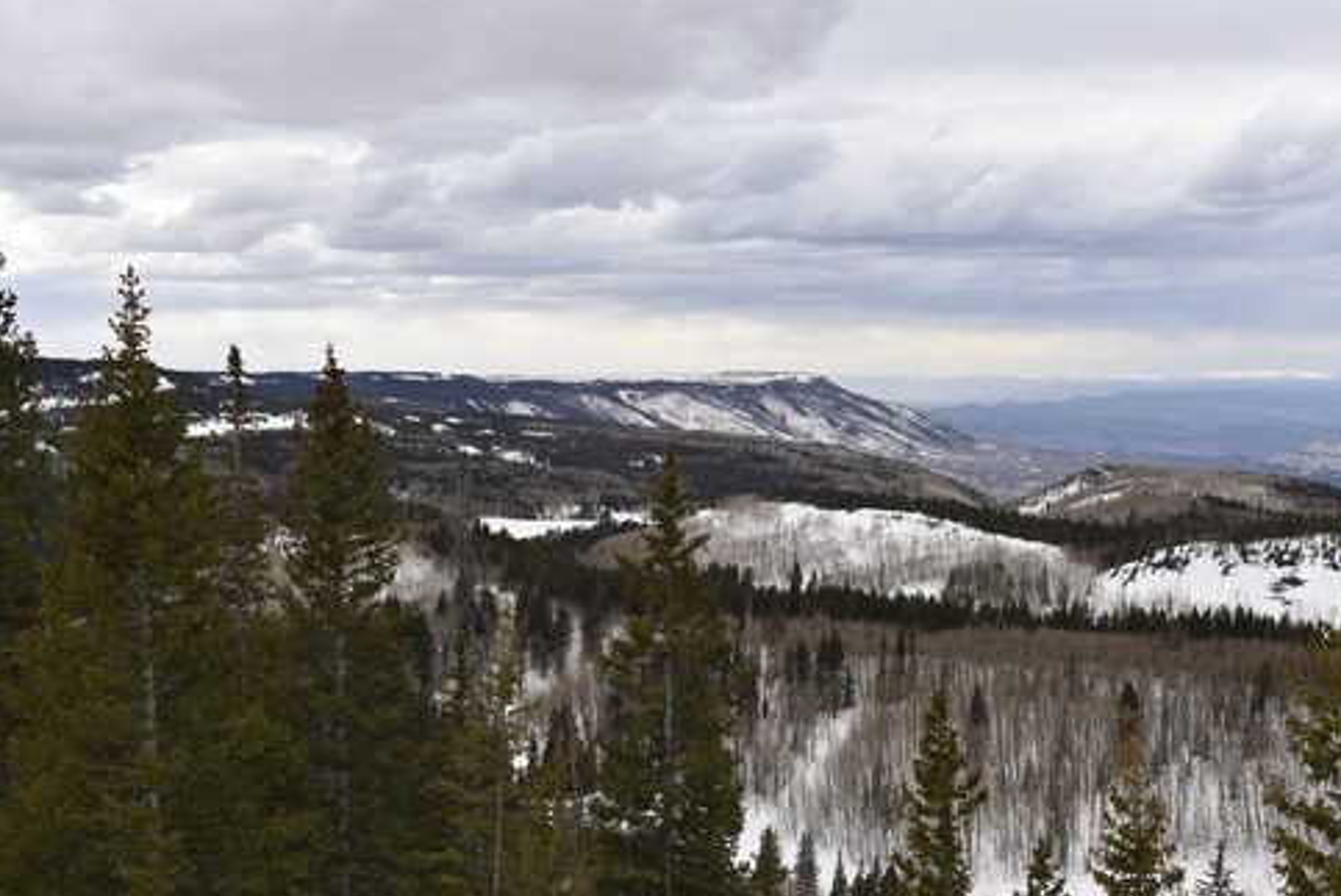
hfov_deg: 38.8
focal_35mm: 51
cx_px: 730
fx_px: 1901
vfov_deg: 26.5
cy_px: 505
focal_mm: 44
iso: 200
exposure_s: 1/320
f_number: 9
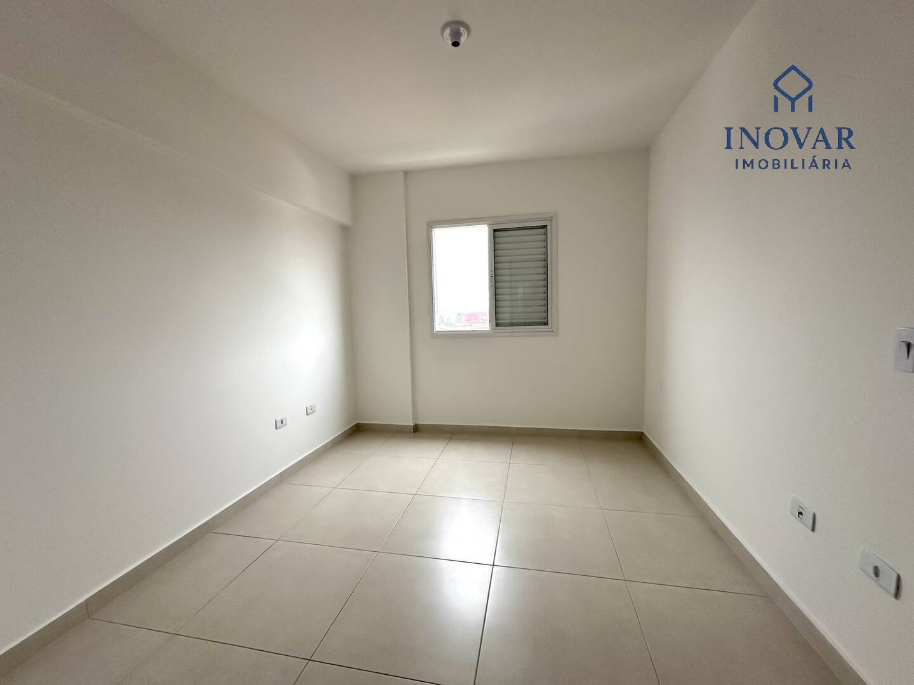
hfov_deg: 102.1
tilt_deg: -5.1
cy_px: 342
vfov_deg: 85.7
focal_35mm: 14
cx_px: 457
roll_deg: +1.3
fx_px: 370
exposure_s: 1/99
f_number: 2.2
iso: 160
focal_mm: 2.22
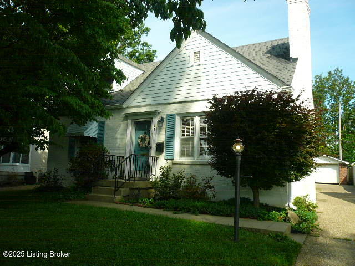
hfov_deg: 63.4
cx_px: 178
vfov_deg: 49.7
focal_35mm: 28
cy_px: 133
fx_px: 287
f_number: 2.8
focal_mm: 4.6
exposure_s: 1/800
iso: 100
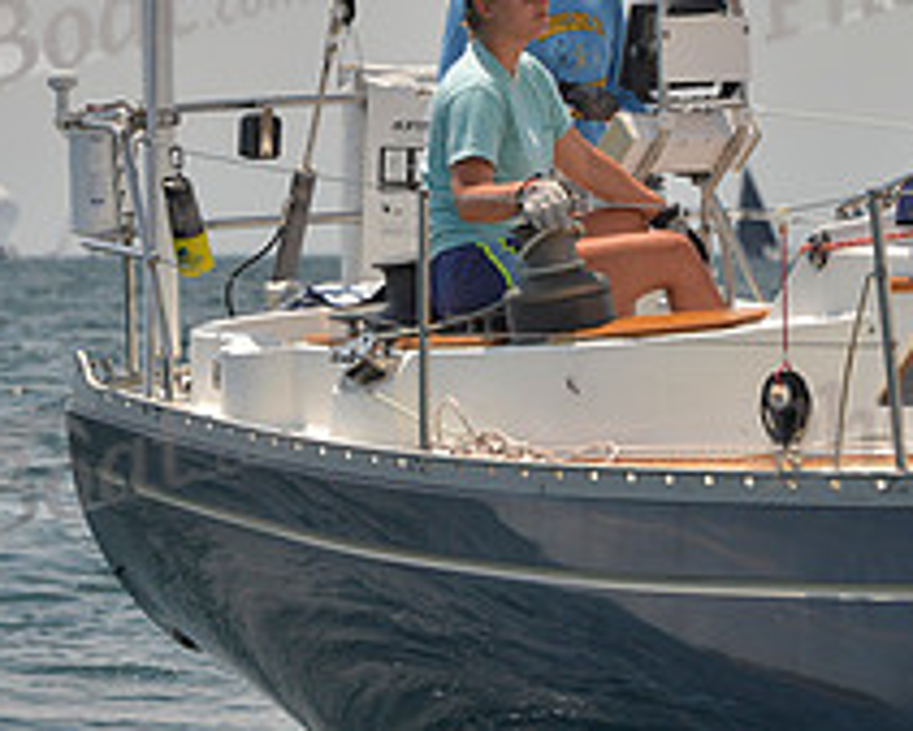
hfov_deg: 5.4
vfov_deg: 4.3
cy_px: 214
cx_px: 537
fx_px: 9759
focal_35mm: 361
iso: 400
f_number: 7.1
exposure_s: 1/800
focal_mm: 140
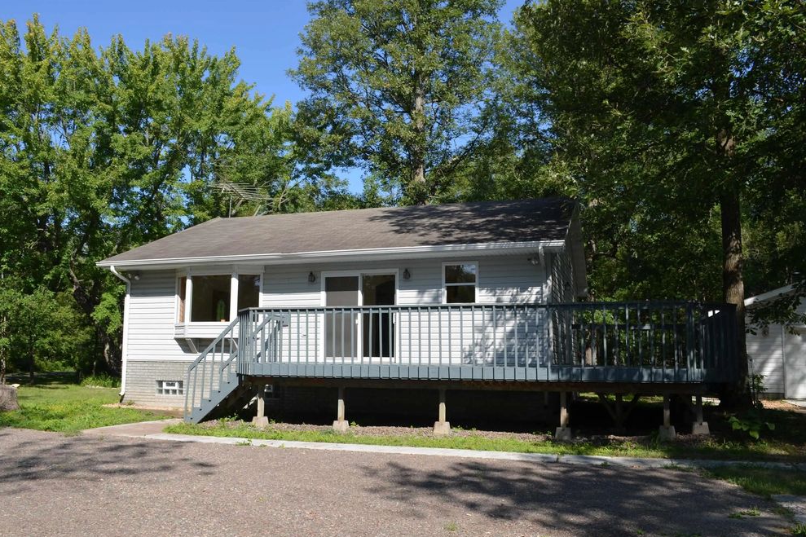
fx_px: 694
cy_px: 275
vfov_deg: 42.3
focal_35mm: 31
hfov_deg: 60.3
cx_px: 390
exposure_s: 1/200
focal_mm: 20
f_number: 9
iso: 100
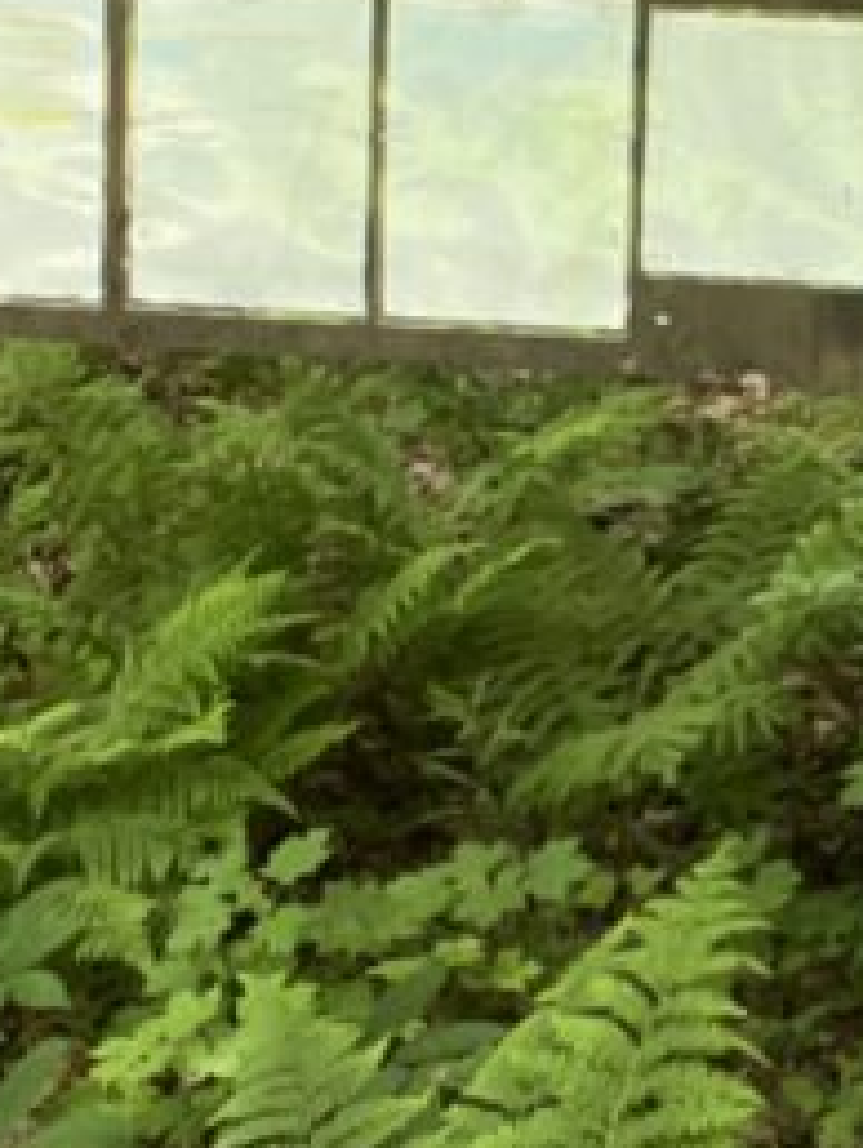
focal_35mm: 93
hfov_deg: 15.6
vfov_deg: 21.0
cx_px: 907
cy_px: 396
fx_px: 3086
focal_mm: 2.71
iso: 50
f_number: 2.2
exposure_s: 1/121
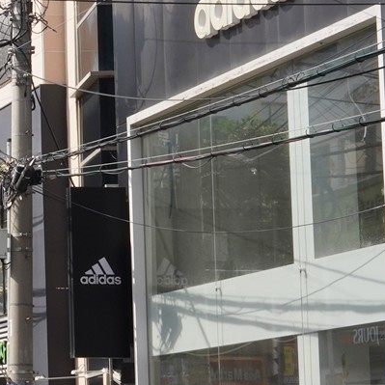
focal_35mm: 149
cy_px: 204
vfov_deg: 11.7
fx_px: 1875
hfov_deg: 11.2
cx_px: -214
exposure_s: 1/100
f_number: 20
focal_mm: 35
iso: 400
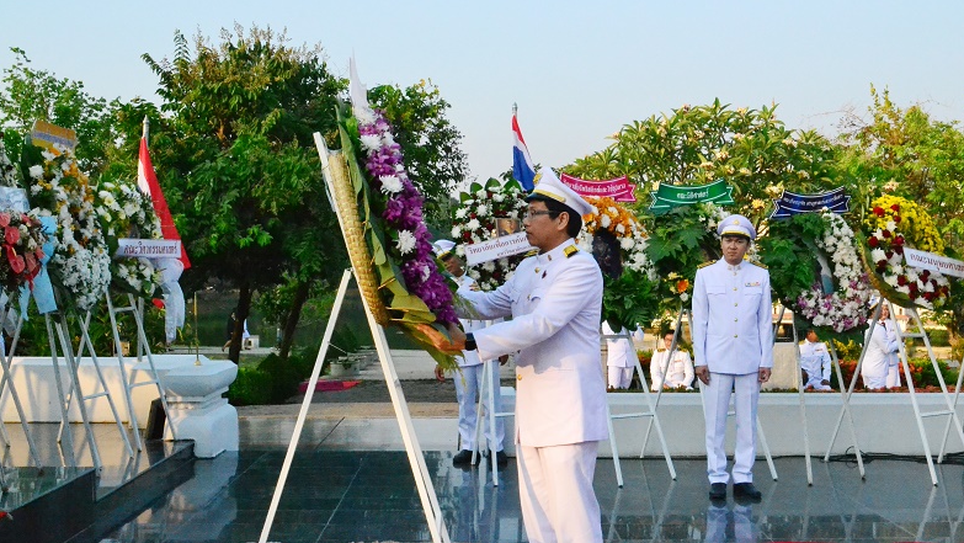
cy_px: 306
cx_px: 489
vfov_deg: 25.7
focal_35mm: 47
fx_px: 1190
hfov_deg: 44.1
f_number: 16
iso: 6400
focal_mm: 29
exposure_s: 1/1000
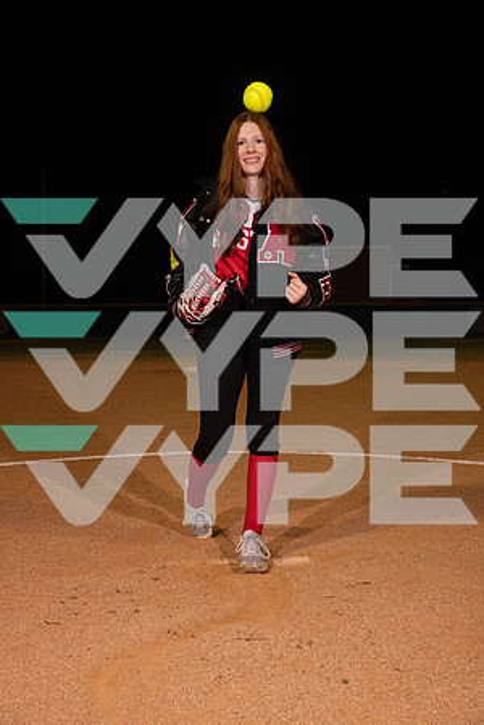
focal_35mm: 48
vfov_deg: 41.1
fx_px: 968
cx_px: 242
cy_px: 362
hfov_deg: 28.1
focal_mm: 48
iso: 1000
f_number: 6.3
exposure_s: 1/500
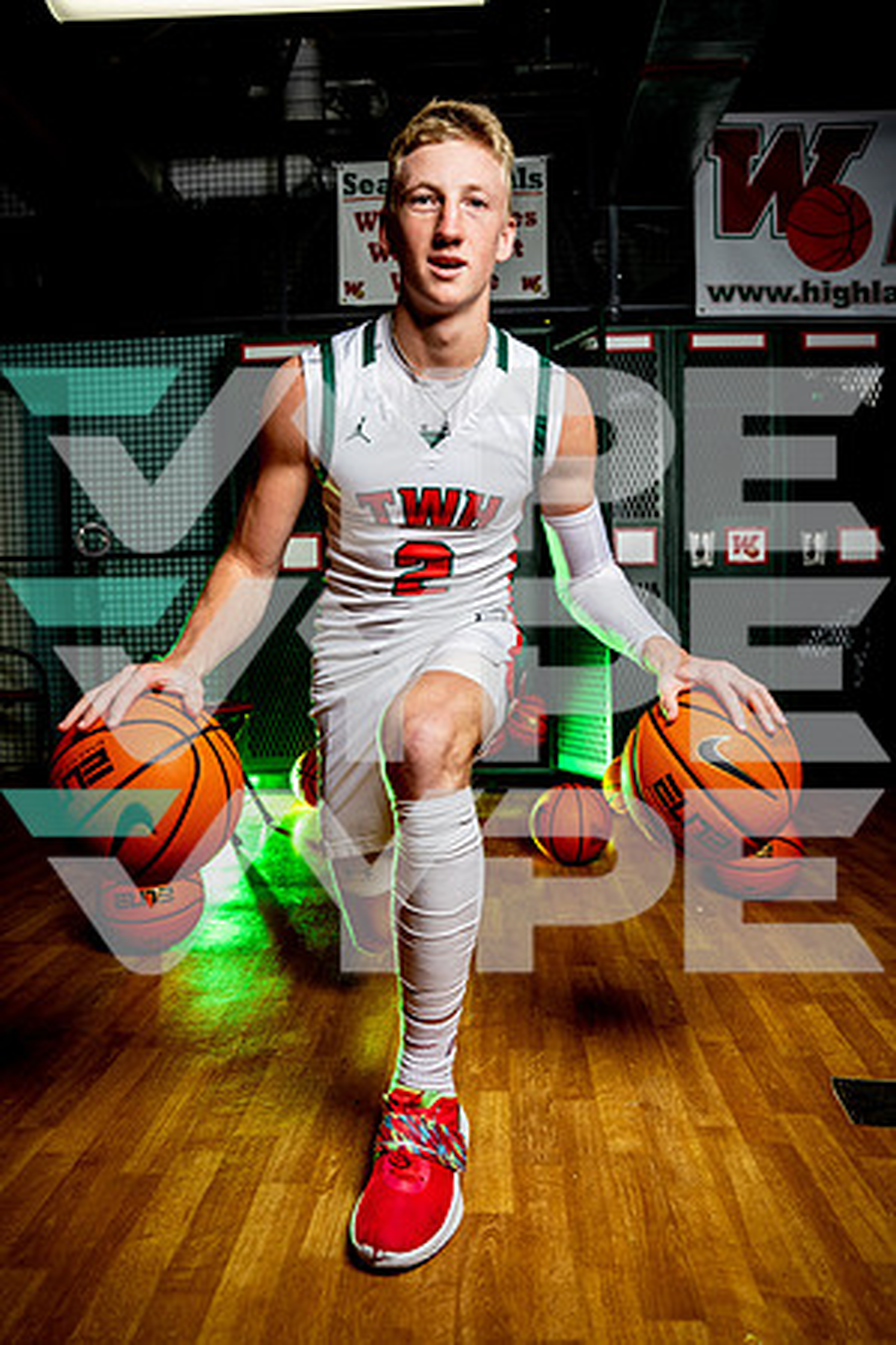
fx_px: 896
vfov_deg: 73.7
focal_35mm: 24
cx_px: 448
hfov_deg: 53.1
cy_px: 672
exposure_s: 1/200
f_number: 5
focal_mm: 24
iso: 200
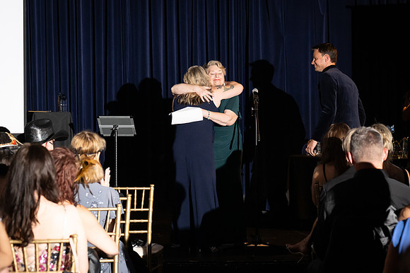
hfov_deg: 17.4
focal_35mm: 118
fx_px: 1343
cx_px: 205
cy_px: 136
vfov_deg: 11.6
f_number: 4.5
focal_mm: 79
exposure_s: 1/200
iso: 2500
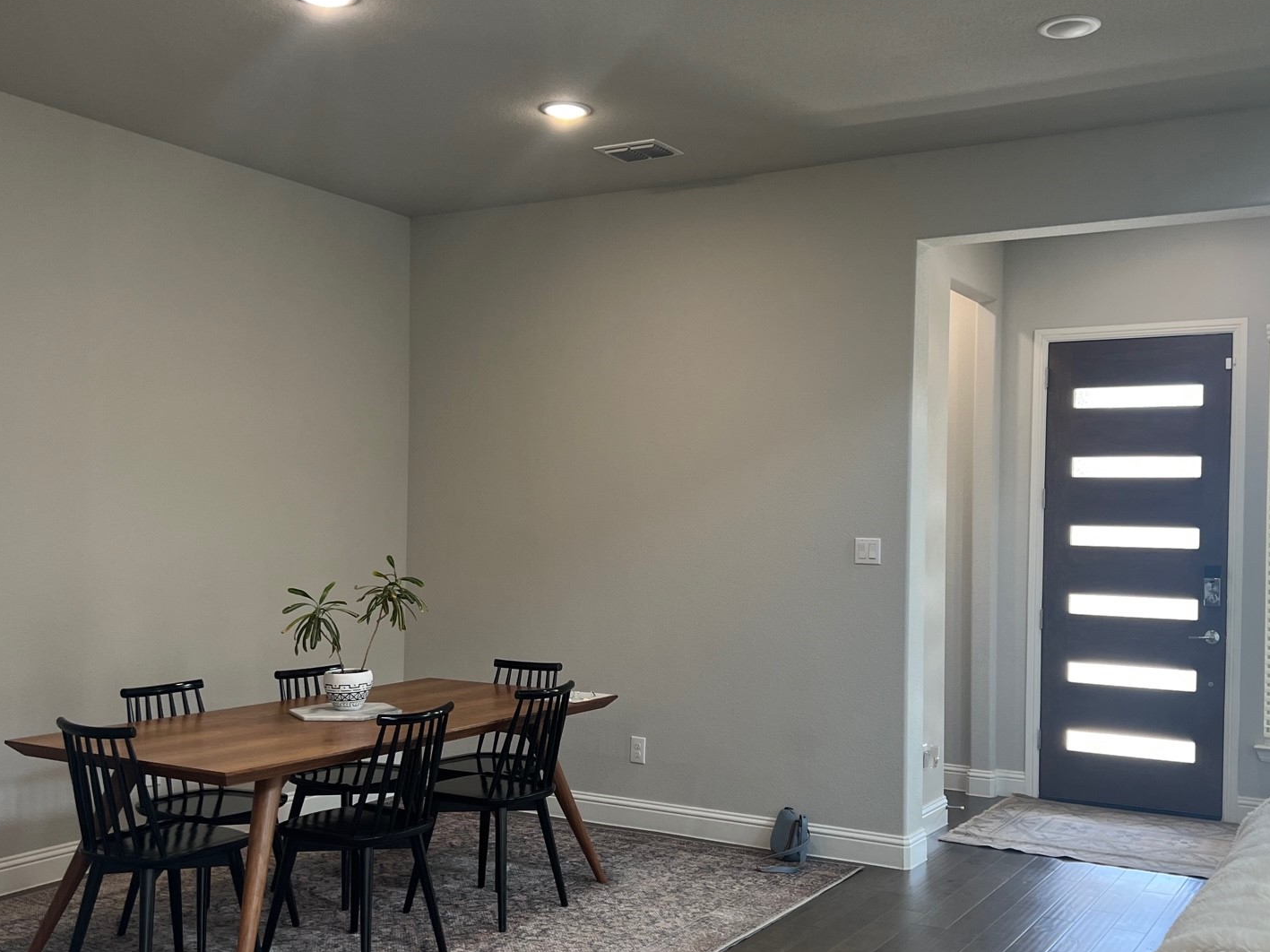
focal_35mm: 37
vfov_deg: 38.6
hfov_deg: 50.1
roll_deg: -0.9
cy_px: 521
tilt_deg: -1.4
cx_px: 655
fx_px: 1357
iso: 100
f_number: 1.5
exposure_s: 1/120
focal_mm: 5.7
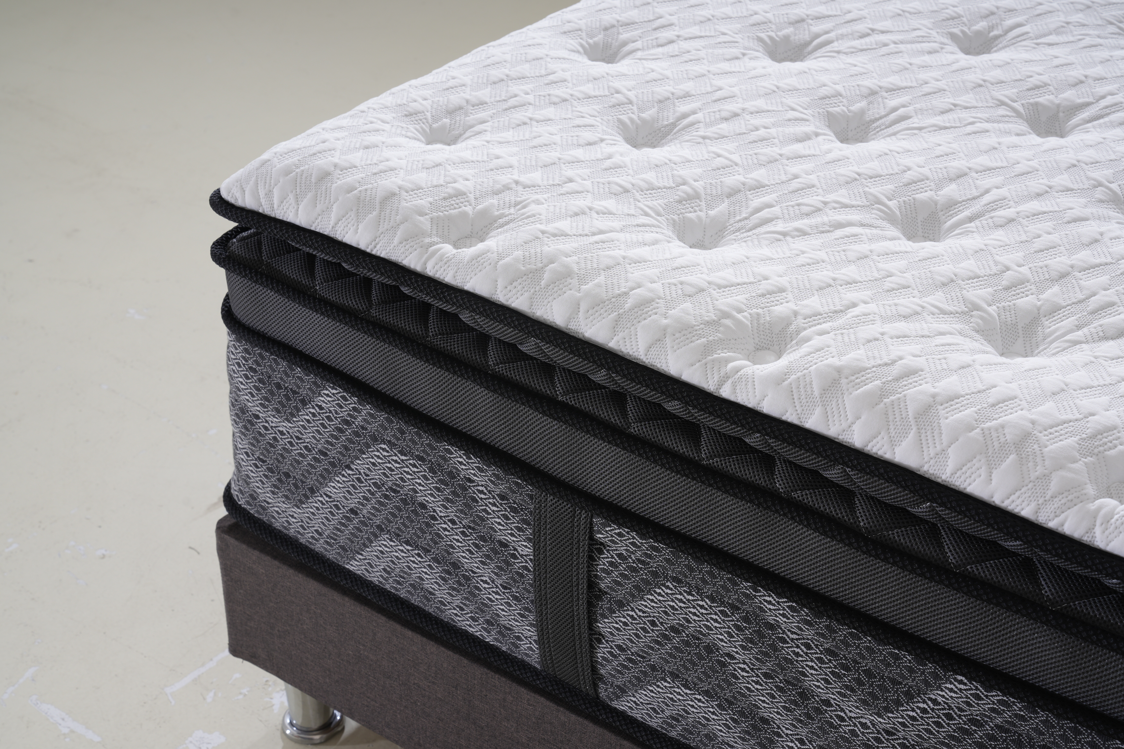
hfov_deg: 33.4
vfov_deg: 22.6
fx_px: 1873
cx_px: 562
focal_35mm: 60
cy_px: 374
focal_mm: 60
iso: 100
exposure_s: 1/125
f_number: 10
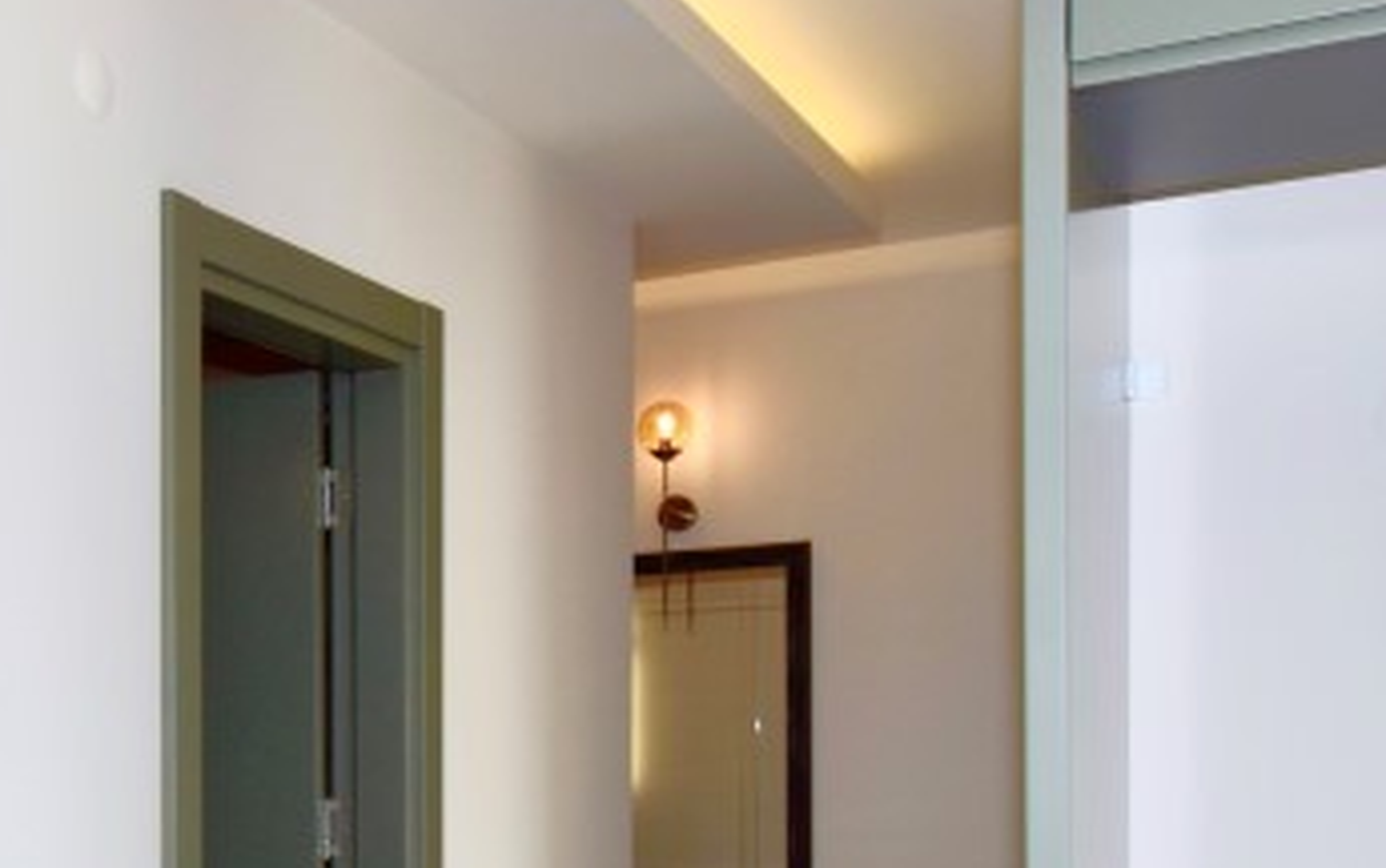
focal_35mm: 51
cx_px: 104
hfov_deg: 36.7
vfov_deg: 24.6
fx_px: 1927
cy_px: 792
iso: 320
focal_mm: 10
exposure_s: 1/200
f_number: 5
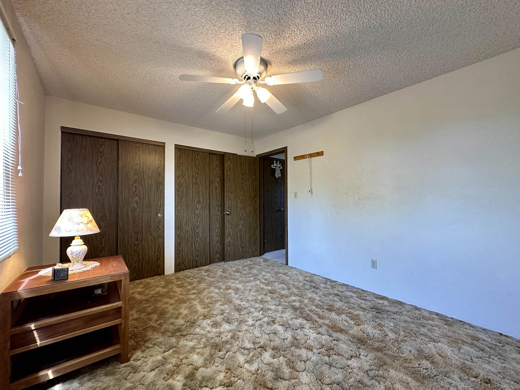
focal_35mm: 14
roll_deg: -0.7
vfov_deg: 85.7
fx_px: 210
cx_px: 260
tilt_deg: +1.9
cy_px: 195
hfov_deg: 102.1
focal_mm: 2.22
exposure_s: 1/60
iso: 640
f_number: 2.2
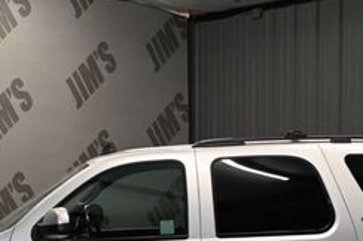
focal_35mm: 98
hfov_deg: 20.8
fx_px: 990
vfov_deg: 13.6
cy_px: 275
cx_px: 184
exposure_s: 1/125
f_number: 4.2
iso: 2000
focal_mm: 25
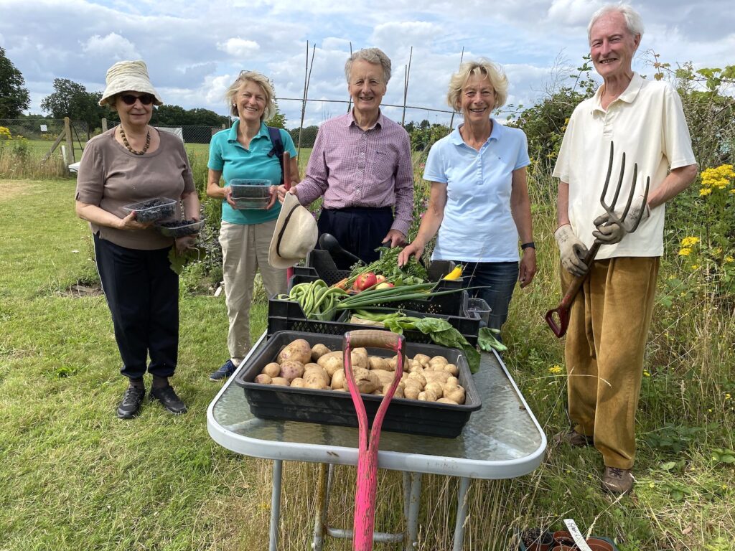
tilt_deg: -14.6
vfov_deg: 53.1
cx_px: 368
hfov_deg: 67.3
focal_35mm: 26
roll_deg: -1.1
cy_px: 276
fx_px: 552
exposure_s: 1/2463
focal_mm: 4.25
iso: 32
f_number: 1.8
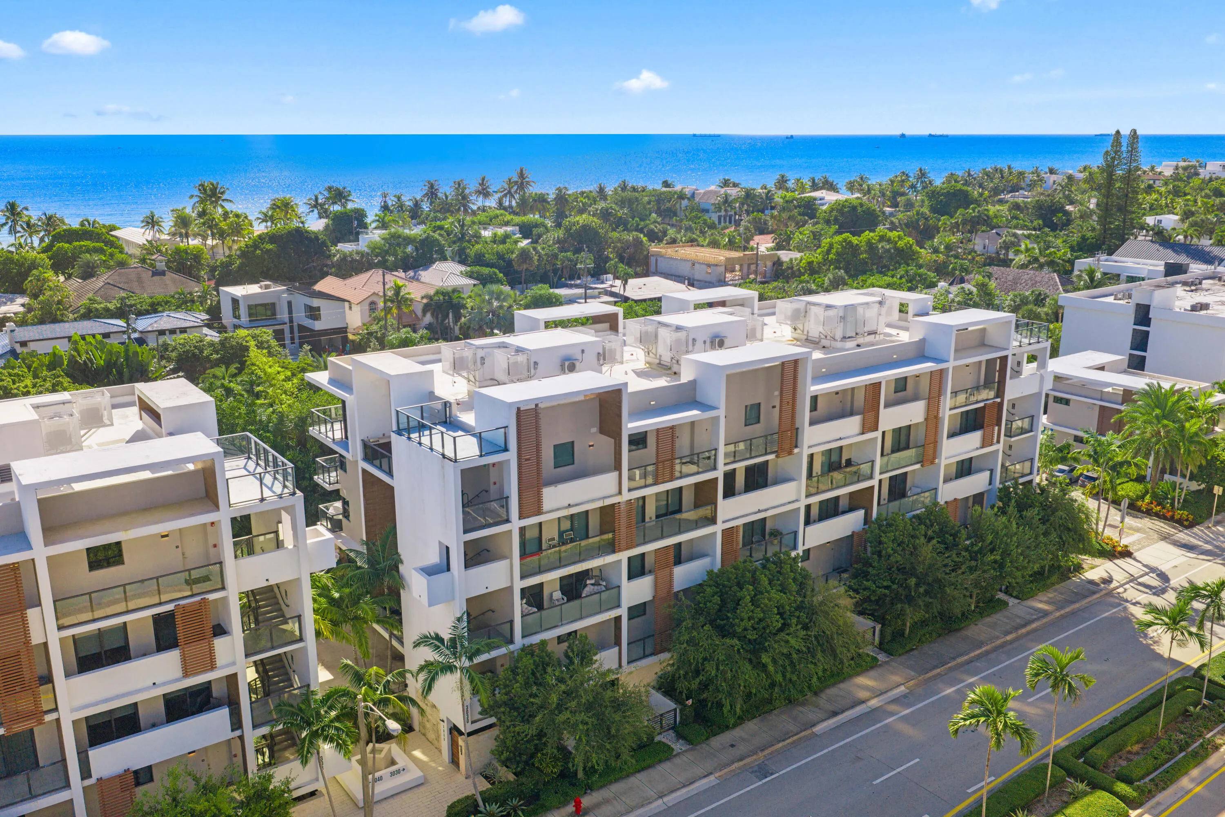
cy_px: 408
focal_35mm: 28
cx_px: 612
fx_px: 953
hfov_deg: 65.5
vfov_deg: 46.4
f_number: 2.8
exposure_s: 1/1600
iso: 100
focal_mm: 14.45
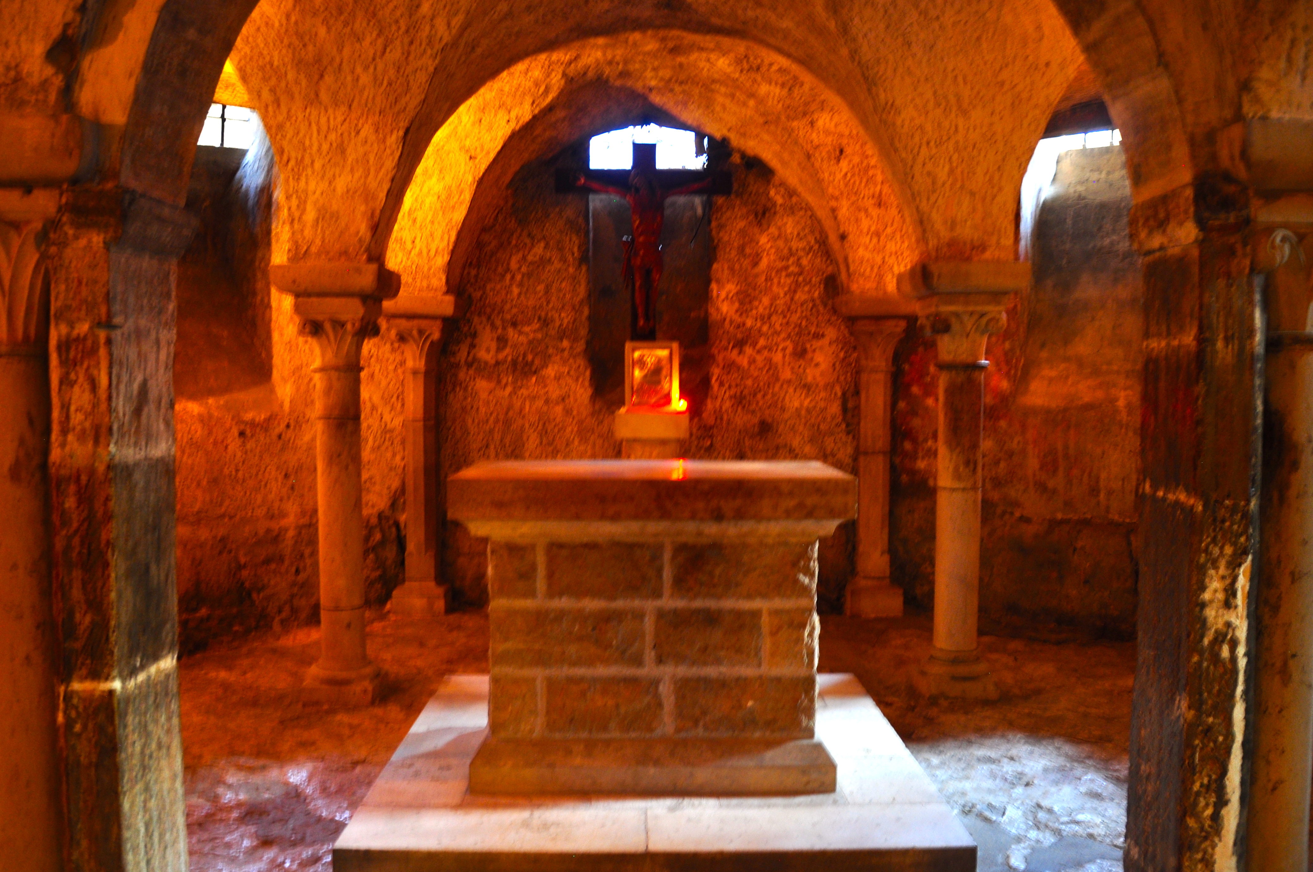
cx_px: 656
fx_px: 984
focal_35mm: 27
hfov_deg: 67.4
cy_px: 436
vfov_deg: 47.8
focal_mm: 18
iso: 400
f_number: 3.5
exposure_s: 1/1.3
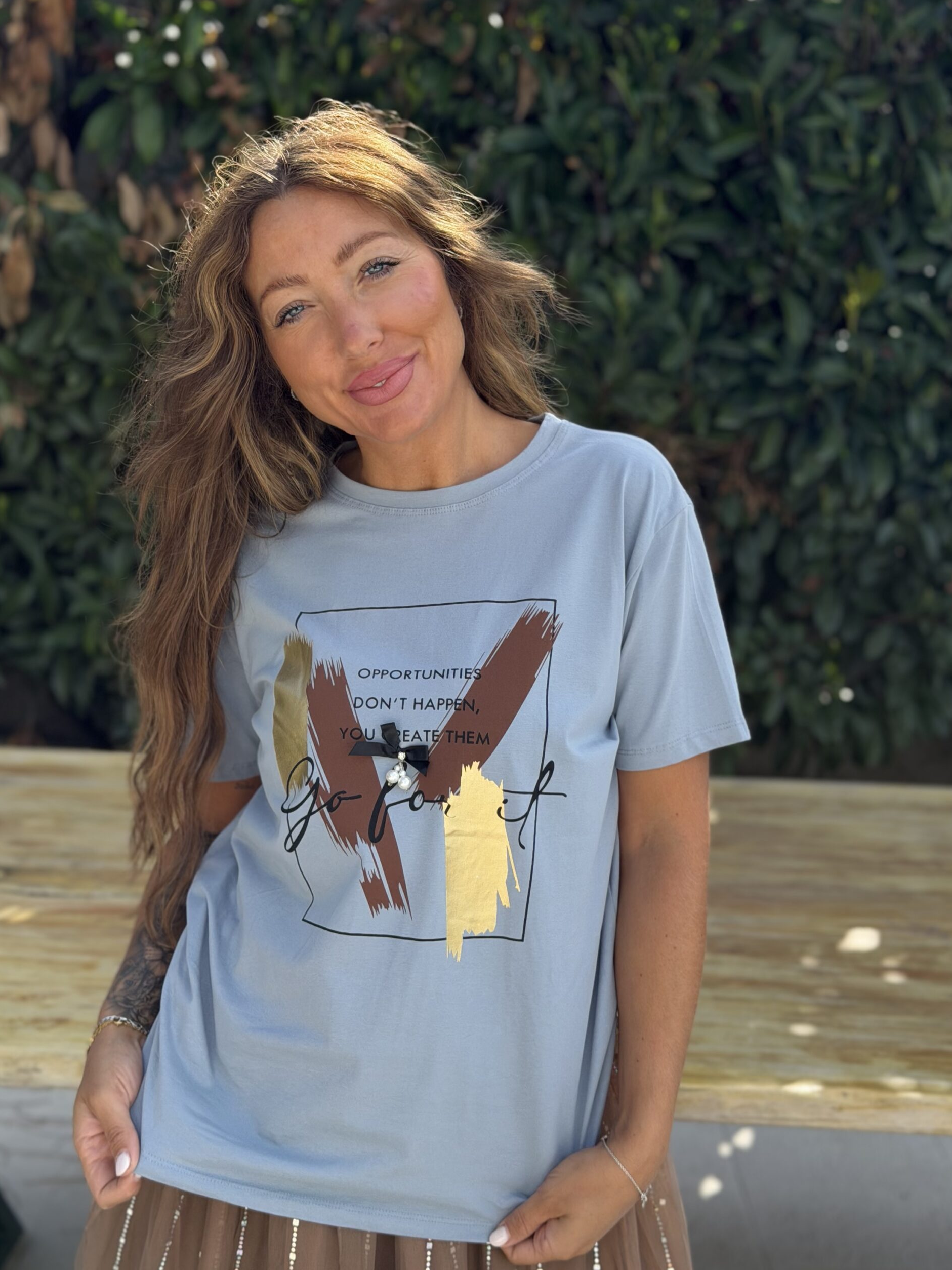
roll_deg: -2.1
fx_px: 1797
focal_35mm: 49
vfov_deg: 38.9
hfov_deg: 29.7
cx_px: 477
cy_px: 638
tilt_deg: -8.8
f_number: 1.78
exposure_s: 1/1543
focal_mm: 6.76
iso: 64
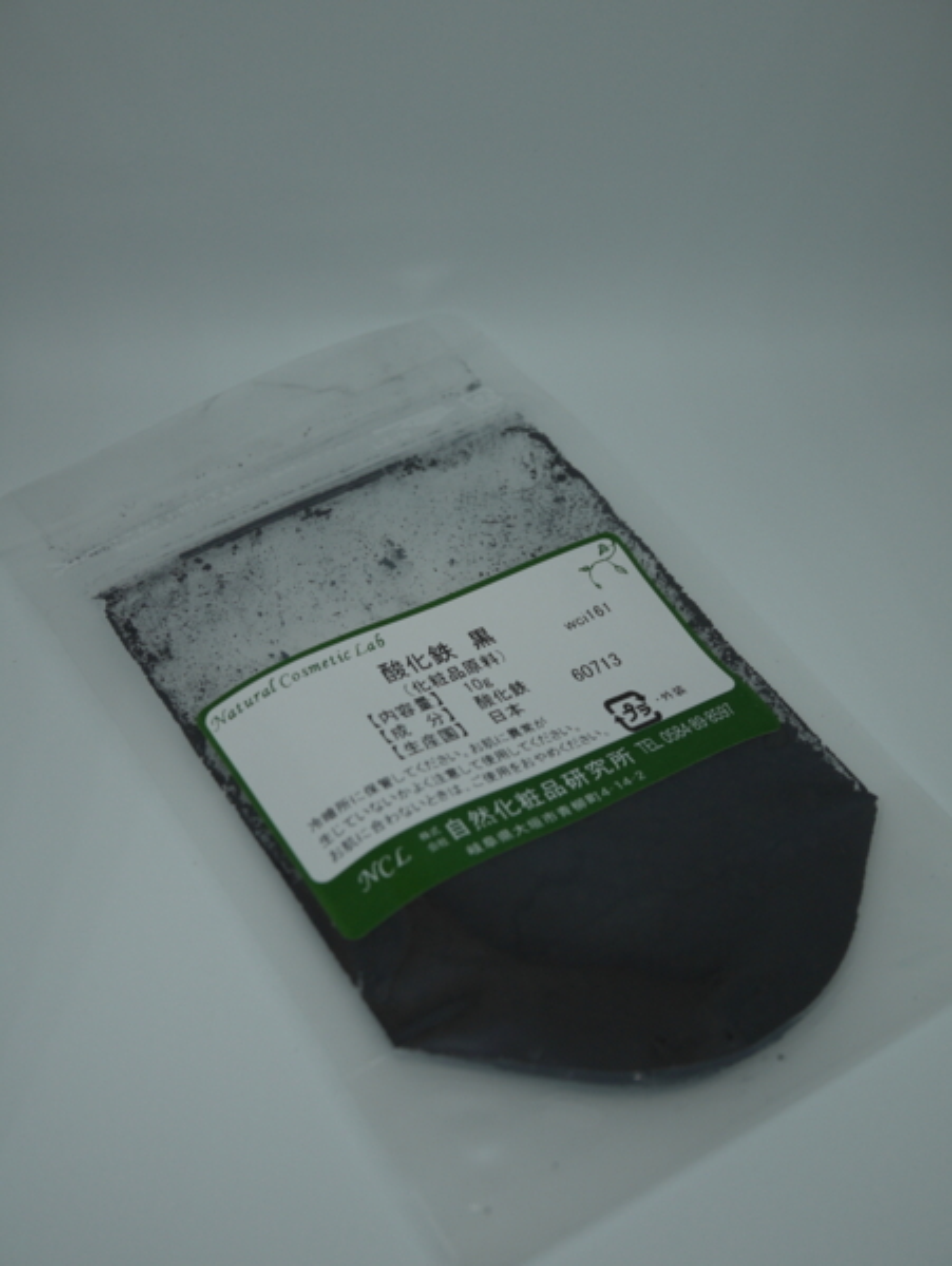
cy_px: 633
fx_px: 1758
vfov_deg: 39.6
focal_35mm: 48
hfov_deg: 30.3
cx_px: 476
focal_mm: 24
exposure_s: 1/125
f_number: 5
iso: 200
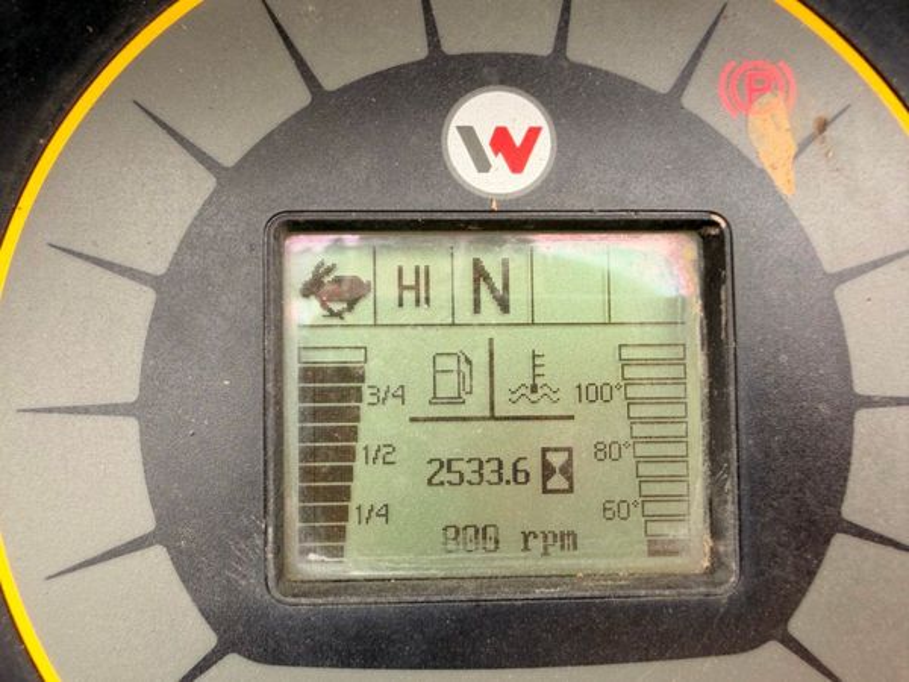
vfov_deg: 56.8
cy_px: 341
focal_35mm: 24
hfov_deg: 71.6
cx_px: 454
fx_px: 630
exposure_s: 1/121
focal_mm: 2.22
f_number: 2.2
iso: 50
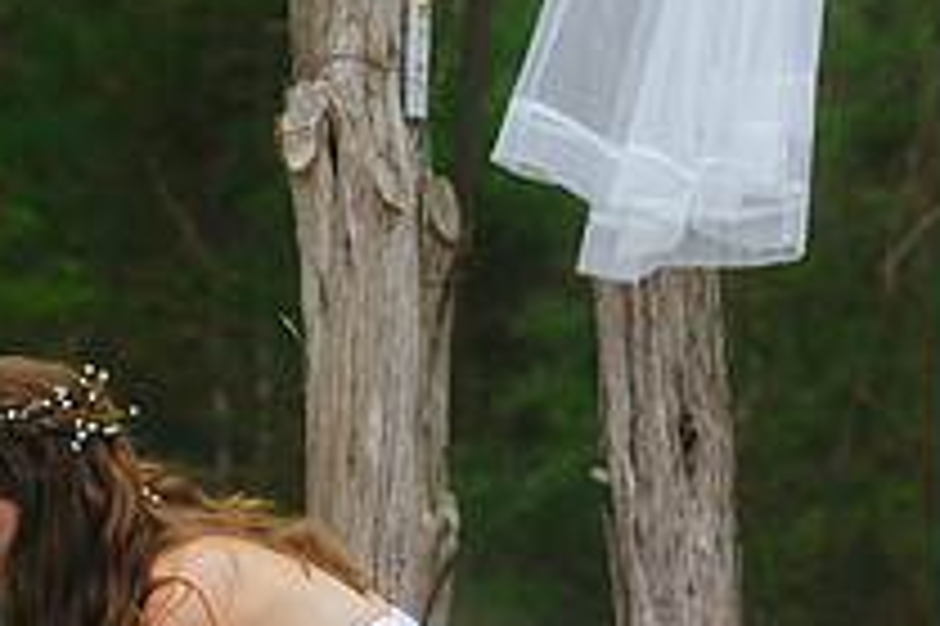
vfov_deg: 2.7
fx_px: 13045
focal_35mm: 500
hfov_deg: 4.1
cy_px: 633
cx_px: 67
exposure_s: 1/1000
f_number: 3.2
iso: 160
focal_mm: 180
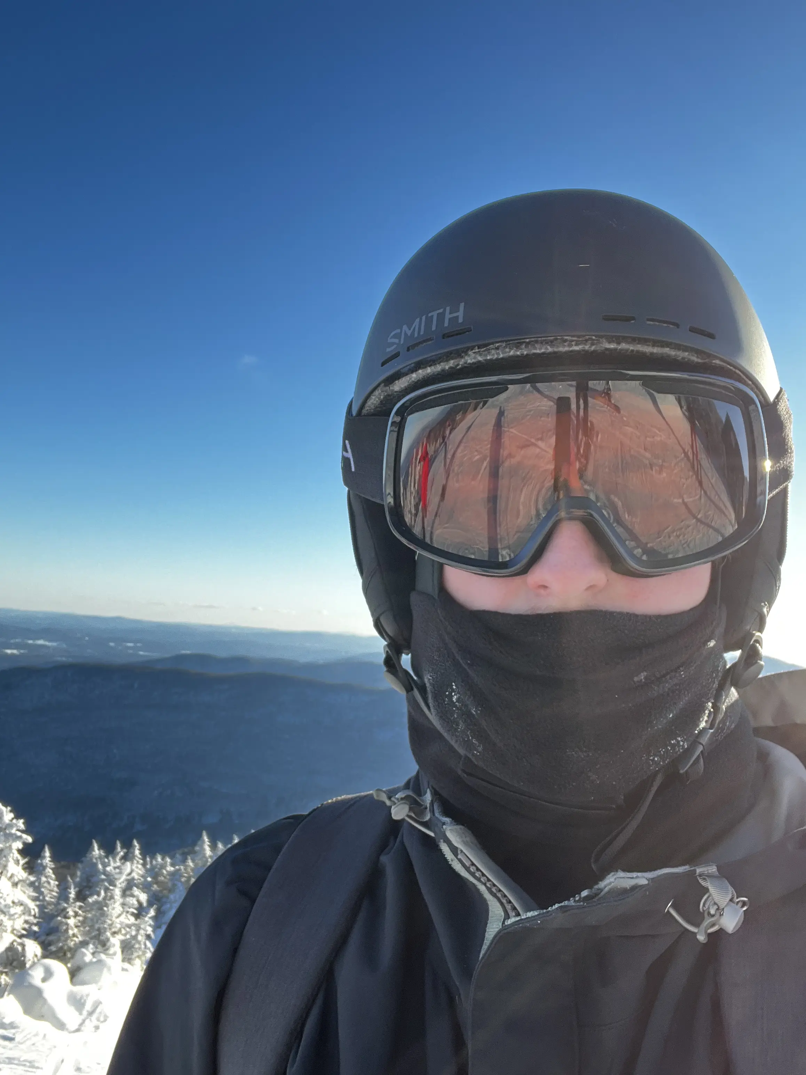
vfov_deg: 60.0
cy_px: 538
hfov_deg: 46.8
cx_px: 403
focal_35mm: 30
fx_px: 931
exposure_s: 1/172
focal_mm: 2.71
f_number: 2.2
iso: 40
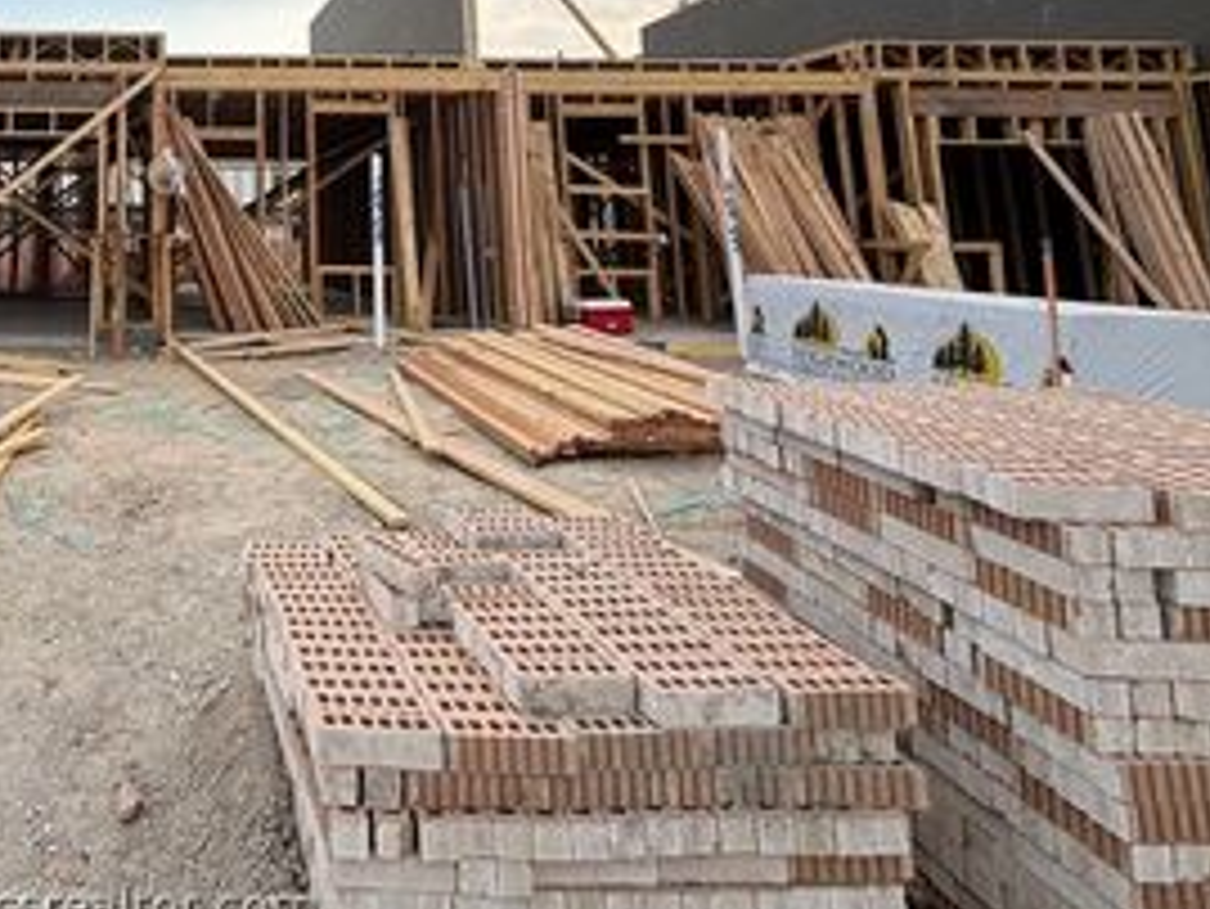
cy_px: 97
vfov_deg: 47.8
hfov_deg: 58.4
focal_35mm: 26
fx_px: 909
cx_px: 139
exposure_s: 1/353
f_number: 2.2
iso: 50
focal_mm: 2.22
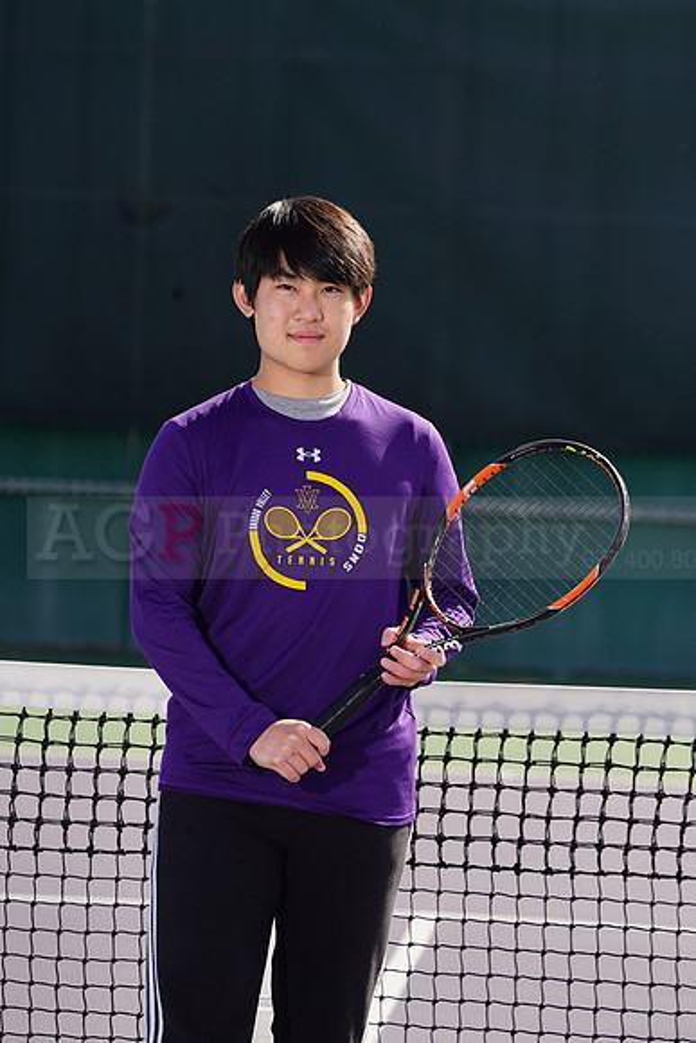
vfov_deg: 7.5
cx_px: 348
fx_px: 7941
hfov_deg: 5.0
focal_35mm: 274
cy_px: 522
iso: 100
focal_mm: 274
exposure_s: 1/250
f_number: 8
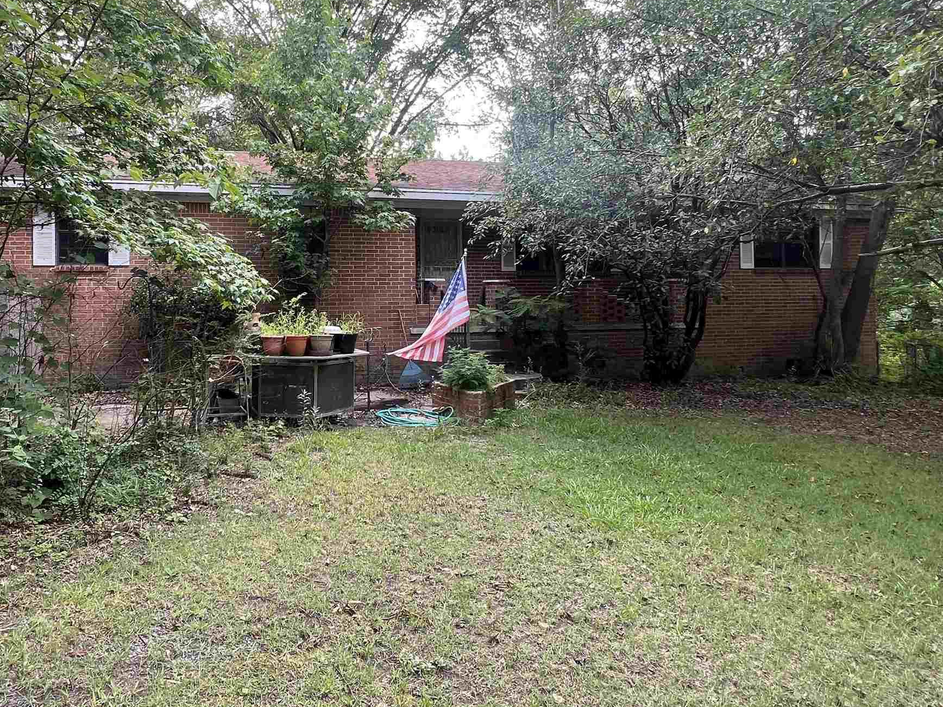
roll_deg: +0.1
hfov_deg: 72.4
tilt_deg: +1.9
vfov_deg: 58.5
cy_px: 287
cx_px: 339
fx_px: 627
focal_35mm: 23
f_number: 1.8
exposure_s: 1/99
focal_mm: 1.57
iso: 32
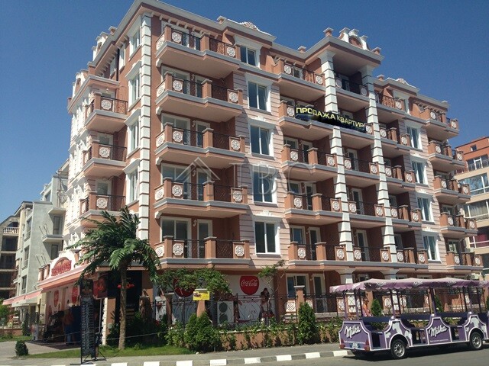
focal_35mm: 33
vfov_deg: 42.9
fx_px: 466
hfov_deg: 55.4
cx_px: 244
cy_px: 183
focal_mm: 4.13
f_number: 2.4
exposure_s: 1/2008
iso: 50
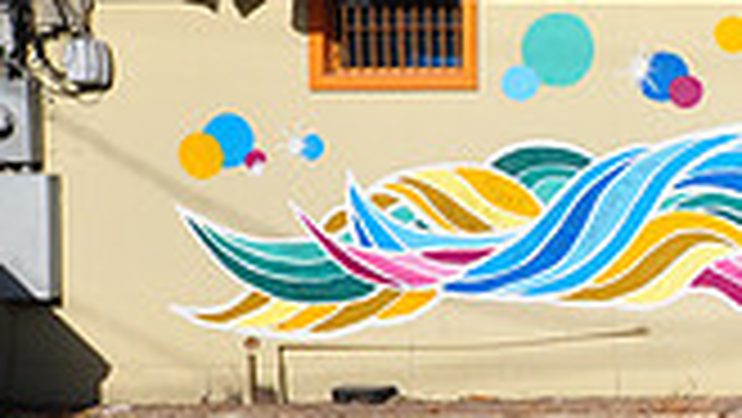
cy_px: 213
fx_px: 2165
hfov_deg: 16.5
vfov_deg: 11.0
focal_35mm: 110
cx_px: 1300
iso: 400
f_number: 11
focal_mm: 20
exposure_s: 1/800
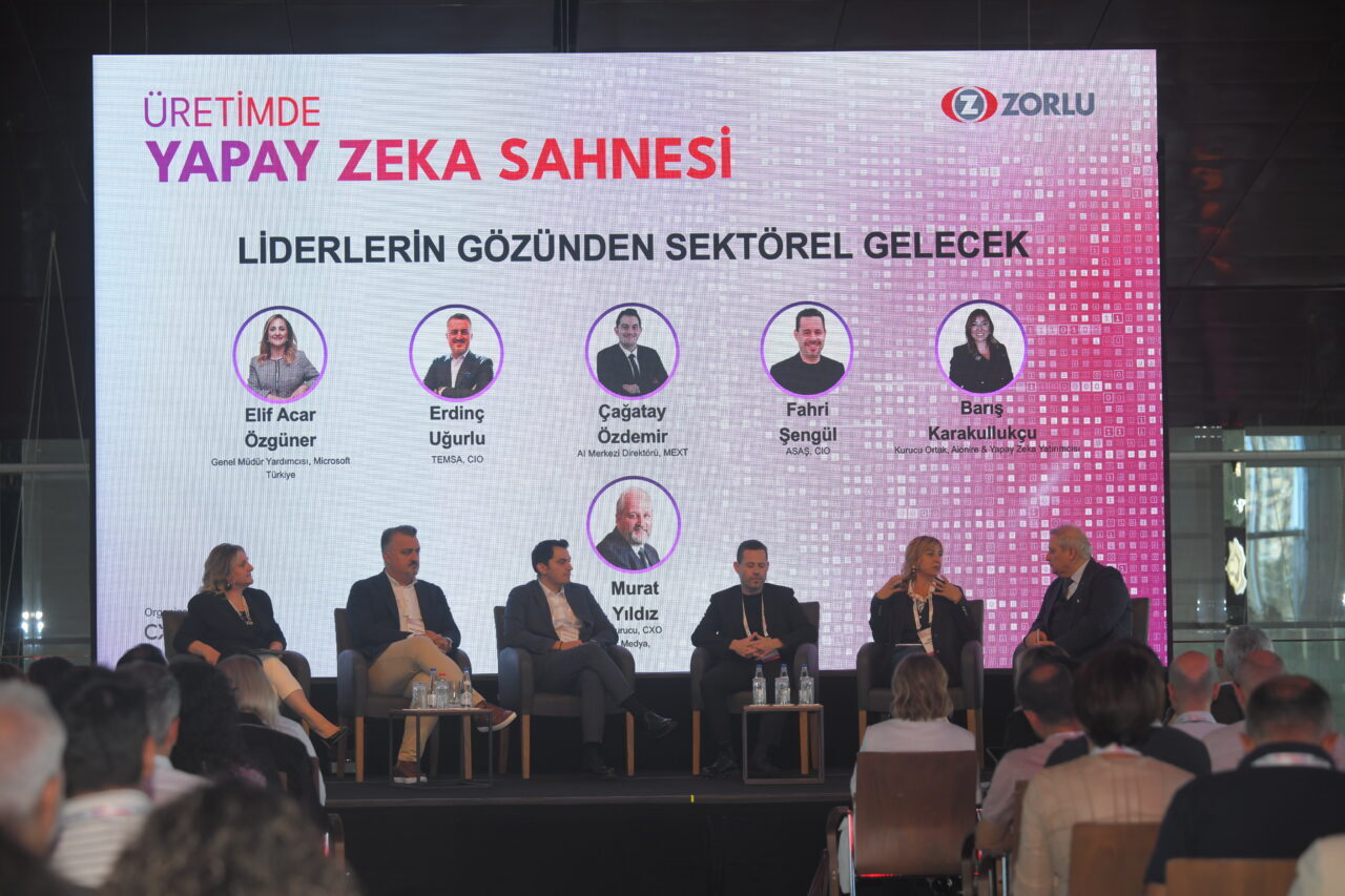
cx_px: 672
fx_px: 3735
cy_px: 448
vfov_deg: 13.7
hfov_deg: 20.4
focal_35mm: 100
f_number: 4.5
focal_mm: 100
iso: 640
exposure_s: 1/200
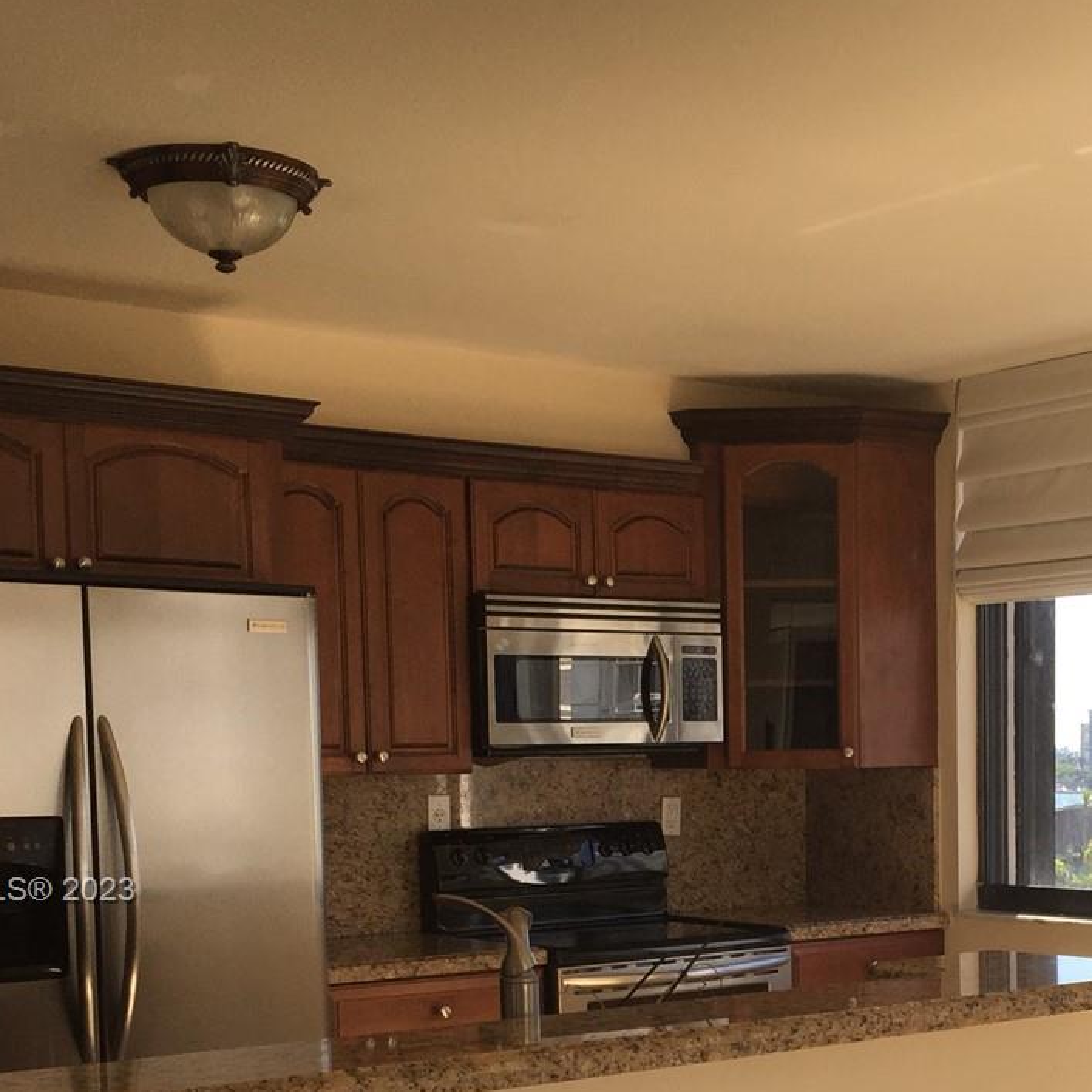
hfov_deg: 28.9
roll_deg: +0.4
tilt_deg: -3.4
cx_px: 877
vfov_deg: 28.8
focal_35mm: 58
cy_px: 893
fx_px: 2070
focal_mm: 4.15
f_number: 2.2
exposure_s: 1/412
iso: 32
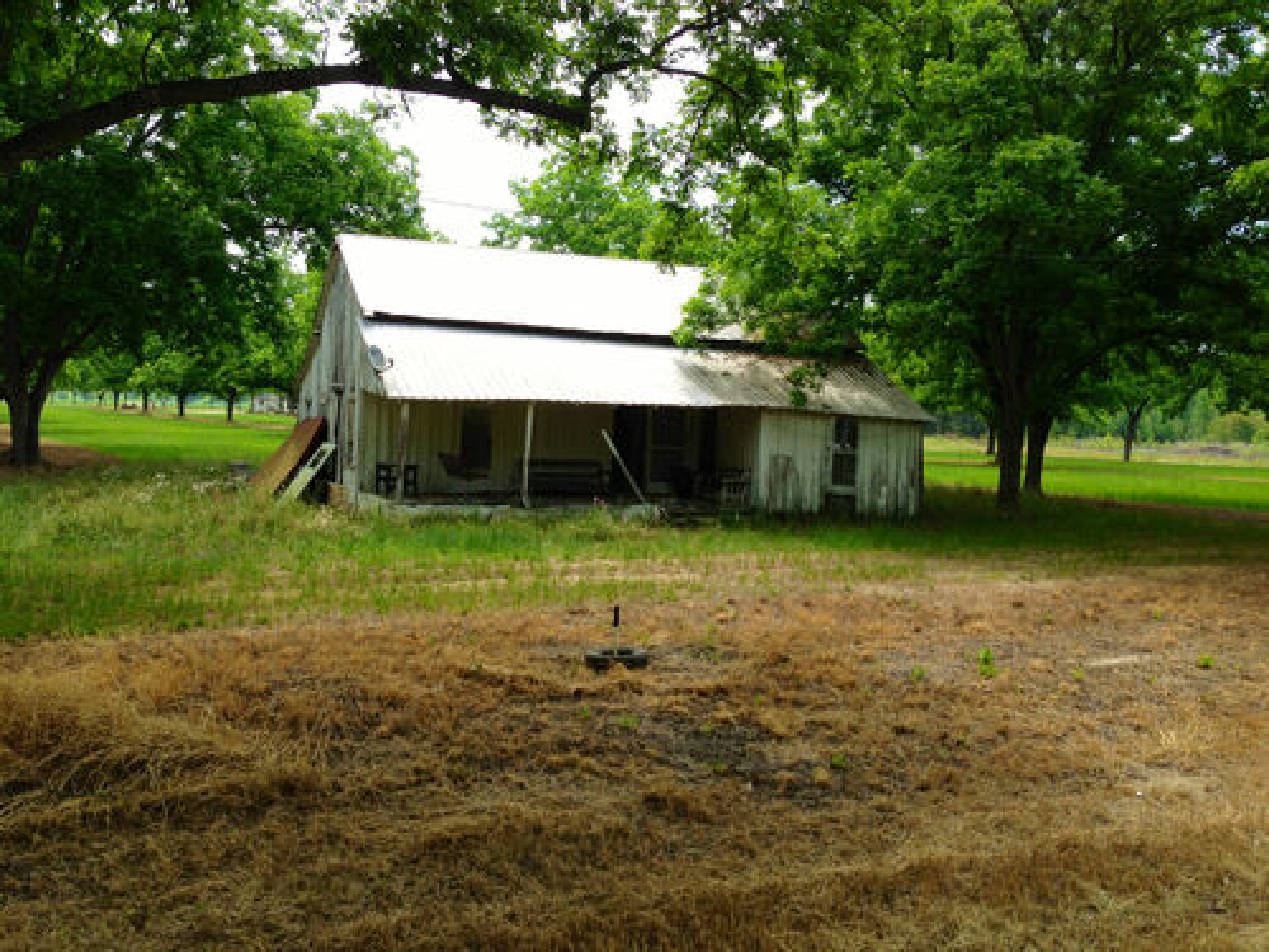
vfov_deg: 42.9
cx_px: 634
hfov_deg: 55.4
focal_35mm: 33
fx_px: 1210
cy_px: 476
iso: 50
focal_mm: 4.13
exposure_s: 1/669
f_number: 2.4
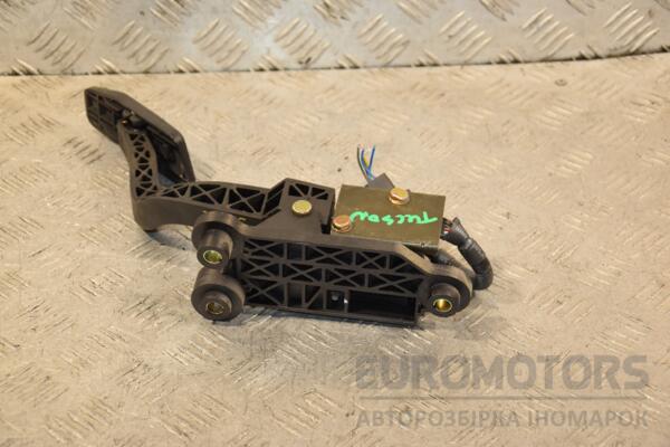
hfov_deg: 23.4
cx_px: 335
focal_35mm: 87
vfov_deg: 15.7
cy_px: 224
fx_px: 1619
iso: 800
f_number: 5.3
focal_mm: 58
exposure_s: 1/200
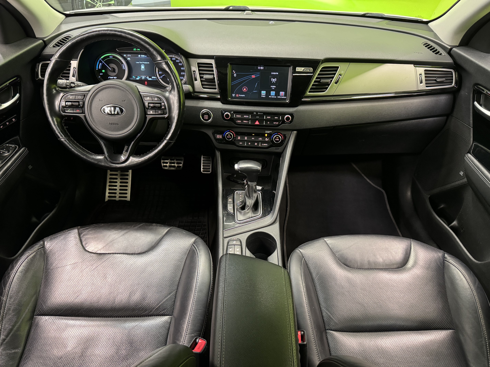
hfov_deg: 71.6
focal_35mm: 24
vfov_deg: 56.8
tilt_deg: -35.7
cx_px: 245
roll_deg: -1.3
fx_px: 340
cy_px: 184
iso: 640
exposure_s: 1/33
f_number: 1.78
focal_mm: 6.76
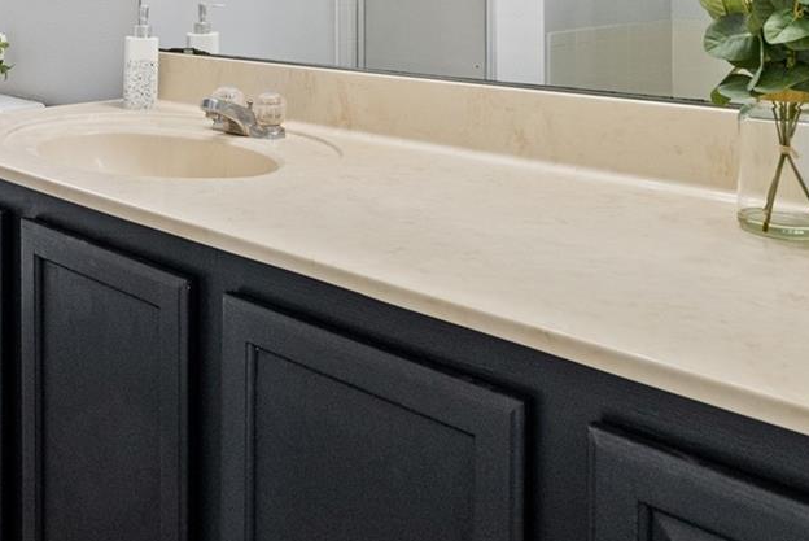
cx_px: 202
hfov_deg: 45.7
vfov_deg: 29.8
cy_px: -34
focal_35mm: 41
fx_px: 922
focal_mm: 16
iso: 2500
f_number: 9
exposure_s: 1/30
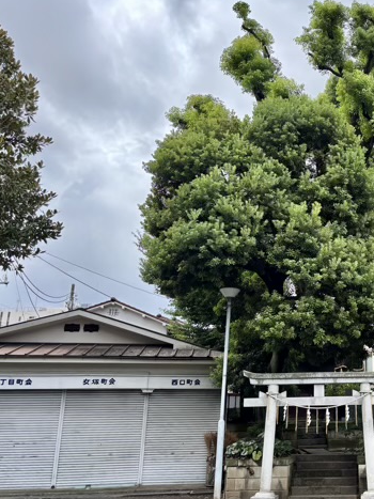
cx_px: 339
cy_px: 258
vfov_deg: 47.9
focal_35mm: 39
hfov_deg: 34.7
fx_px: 562
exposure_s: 1/1381
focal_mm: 5.96
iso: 50
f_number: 1.6
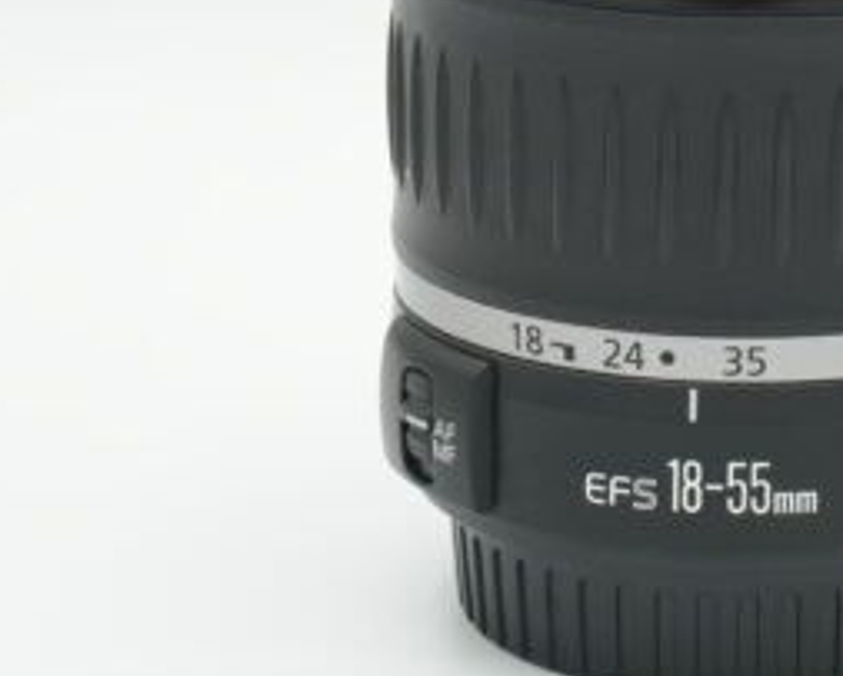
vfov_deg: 8.1
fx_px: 4749
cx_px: 713
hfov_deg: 10.1
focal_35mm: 190
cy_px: 213
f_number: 13
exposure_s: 1/100
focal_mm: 57
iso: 400
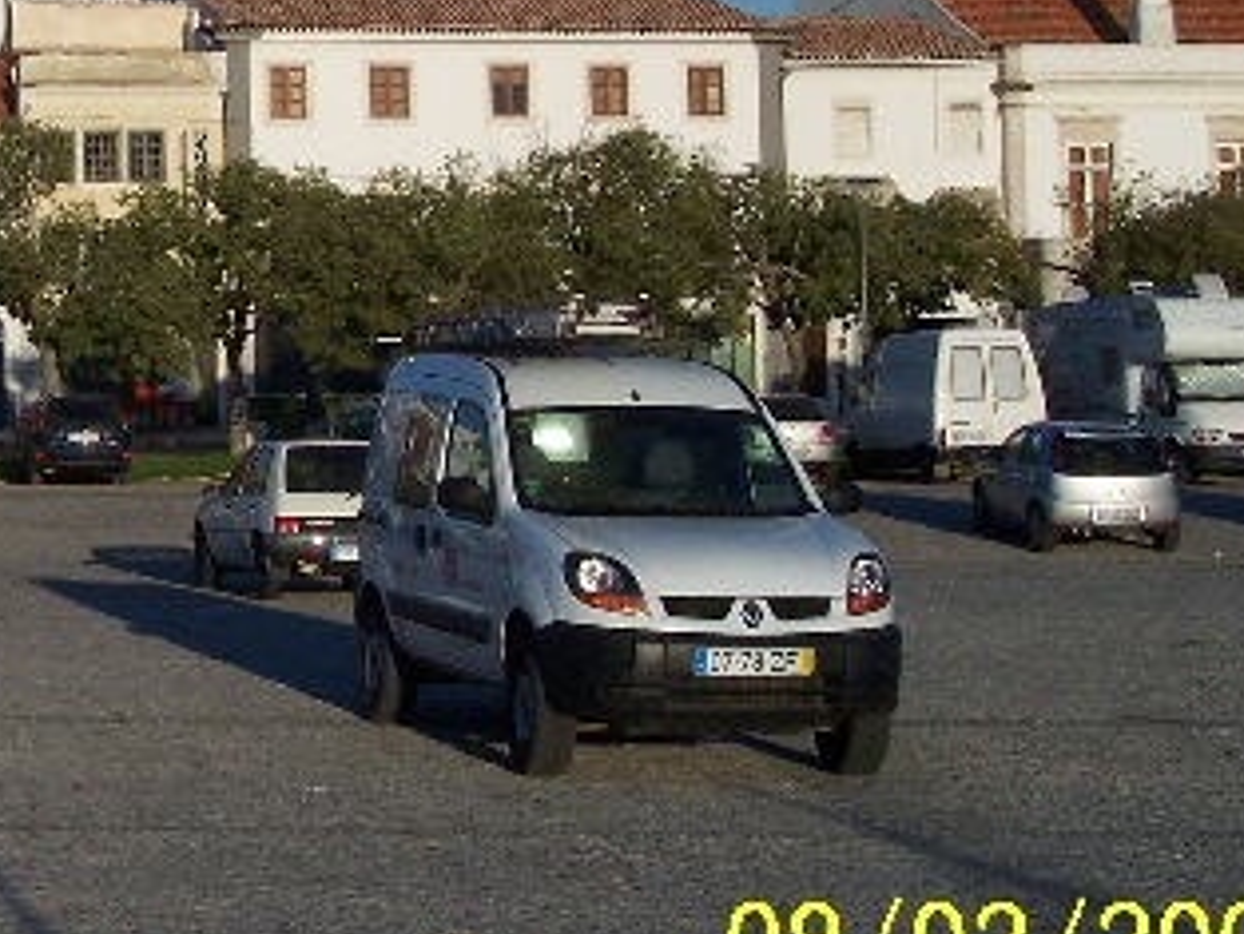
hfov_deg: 19.5
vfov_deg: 15.1
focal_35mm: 97
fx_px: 3487
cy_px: 56
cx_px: -91
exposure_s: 1/1000
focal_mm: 8
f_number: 4.8
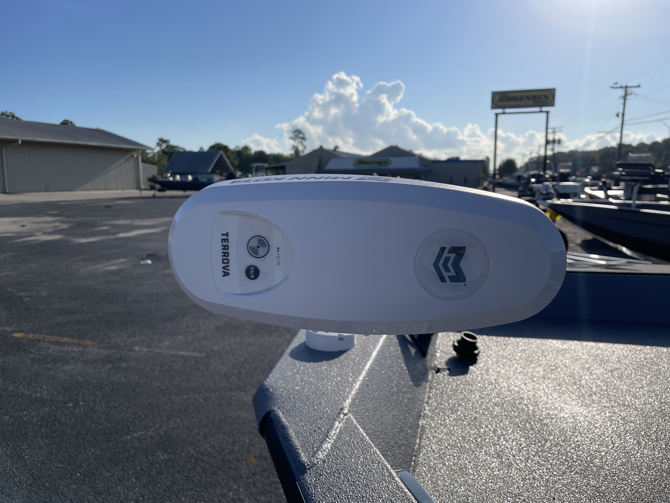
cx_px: 335
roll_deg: +0.0
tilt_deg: -7.6
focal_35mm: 26
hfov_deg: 67.3
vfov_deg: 53.1
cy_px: 252
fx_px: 503
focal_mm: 4.2
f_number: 1.6
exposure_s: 1/8403
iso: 32
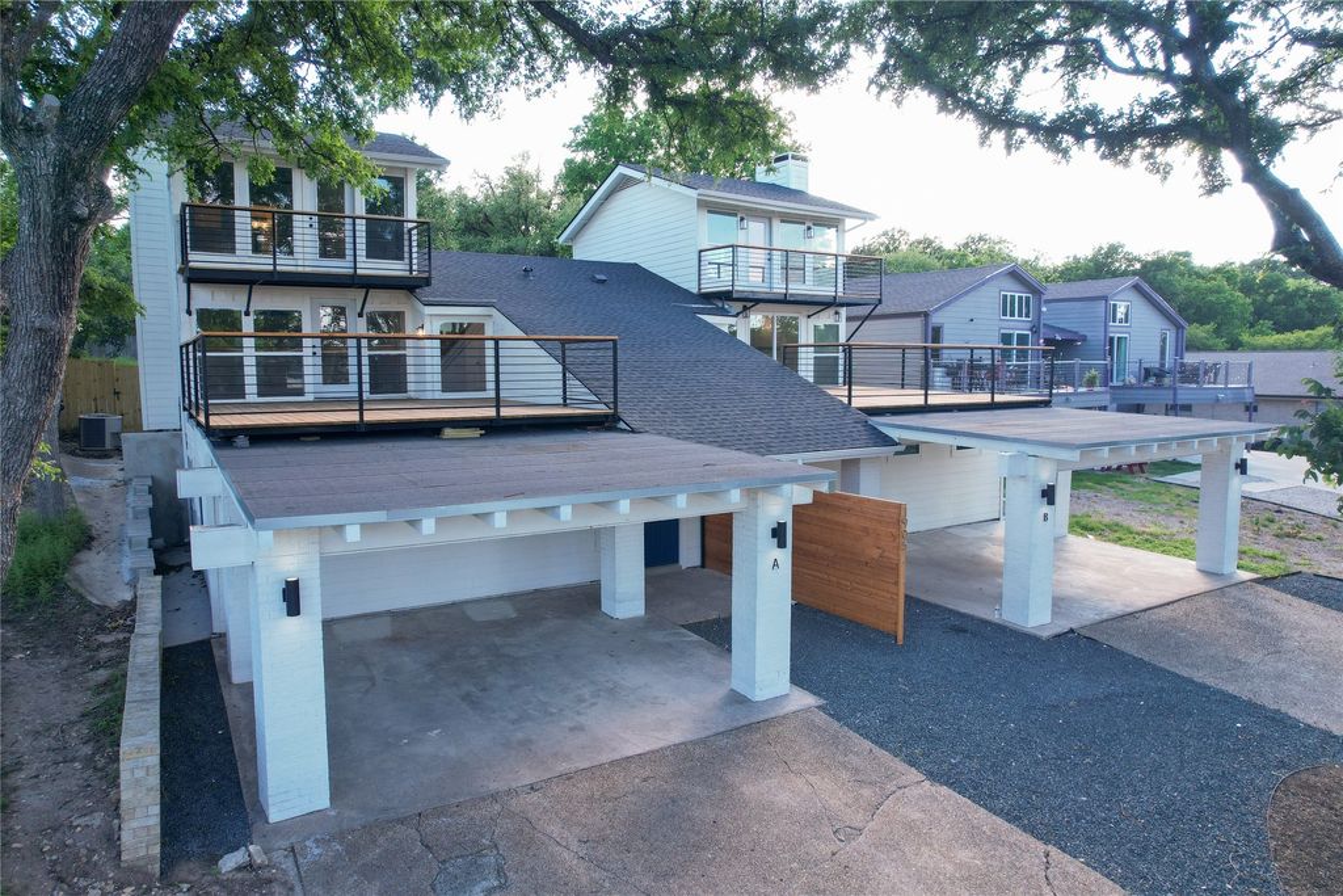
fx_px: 821
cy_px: 448
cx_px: 672
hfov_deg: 78.6
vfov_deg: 57.2
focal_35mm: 22
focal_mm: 8.38
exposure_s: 1/320
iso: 150
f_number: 2.8
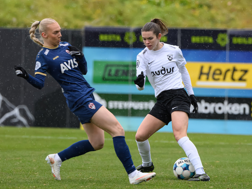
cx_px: 160
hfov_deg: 3.4
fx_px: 4236
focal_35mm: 582
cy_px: 86
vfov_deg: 2.6
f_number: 6
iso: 4000
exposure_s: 1/800
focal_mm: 400
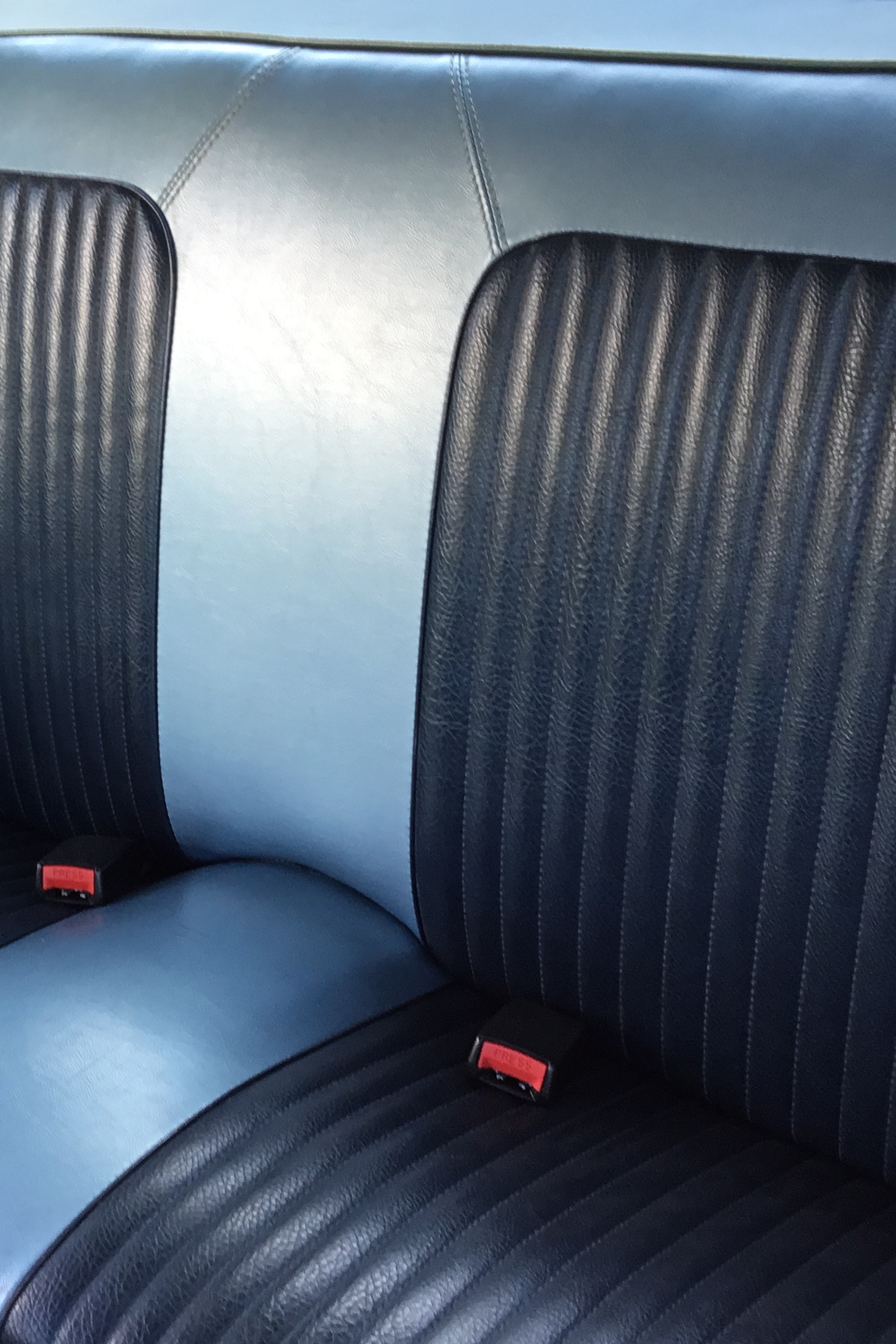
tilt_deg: -23.9
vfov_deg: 36.9
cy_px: 657
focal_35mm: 54
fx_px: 2016
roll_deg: +7.3
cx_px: 163
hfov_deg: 24.6
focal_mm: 3.3
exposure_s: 1/50
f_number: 2.4
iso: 32
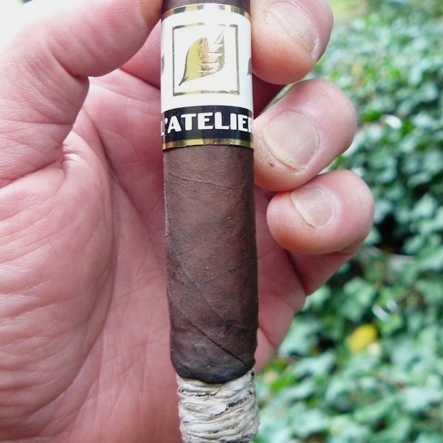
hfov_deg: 39.2
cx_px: 219
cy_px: 182
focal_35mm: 43
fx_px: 623
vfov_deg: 39.0
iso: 400
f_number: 3.2
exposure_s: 1/13
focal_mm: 6
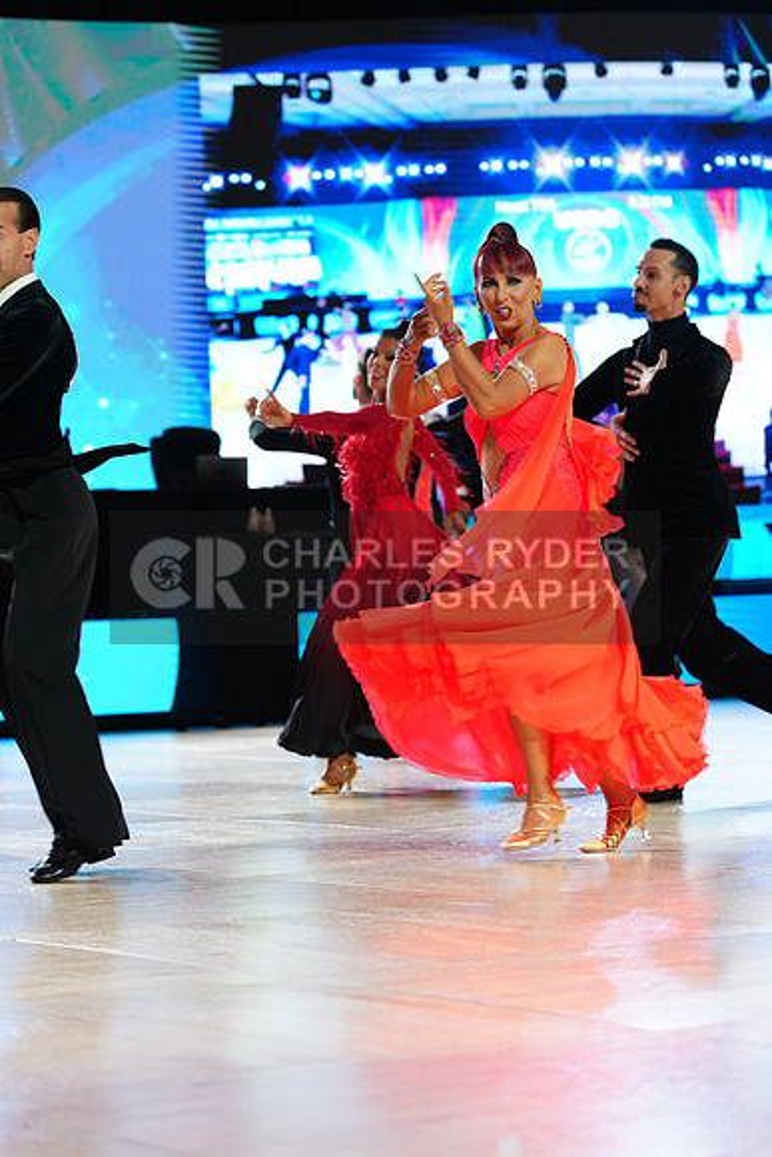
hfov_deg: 11.6
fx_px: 3793
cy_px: 578
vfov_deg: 17.3
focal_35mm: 118
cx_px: 386
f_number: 4
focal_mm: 118
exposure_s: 1/320
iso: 2500
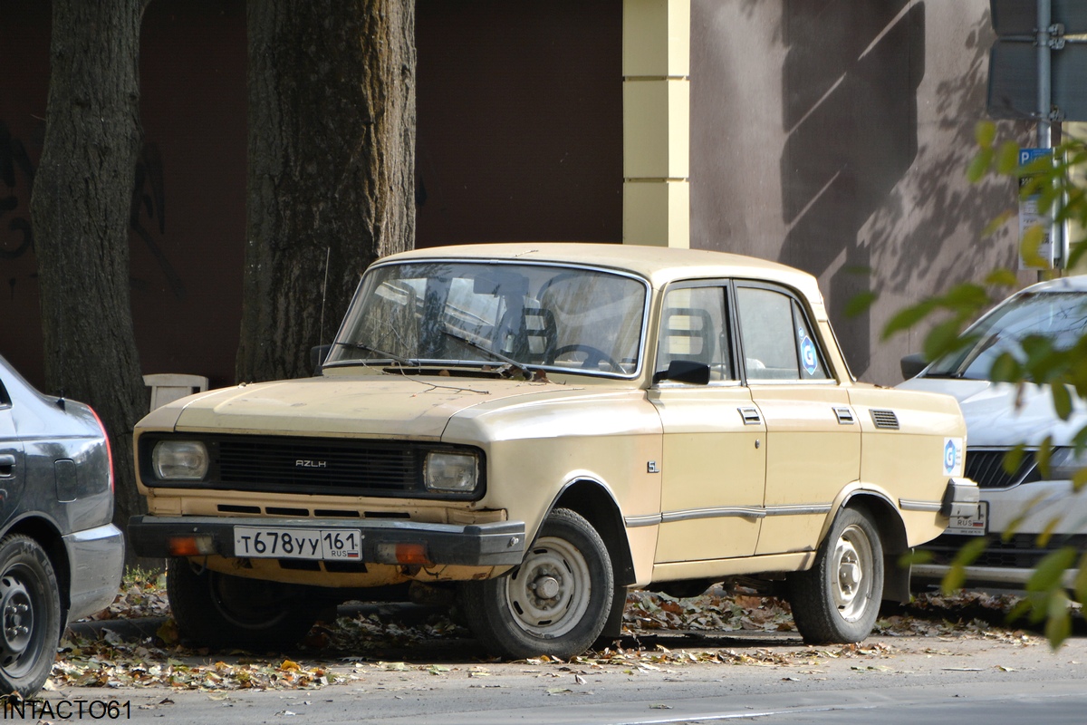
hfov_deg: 6.5
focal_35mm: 315
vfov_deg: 4.4
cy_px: 362
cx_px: 544
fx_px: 9511
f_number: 6
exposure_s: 1/500
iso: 360
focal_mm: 210
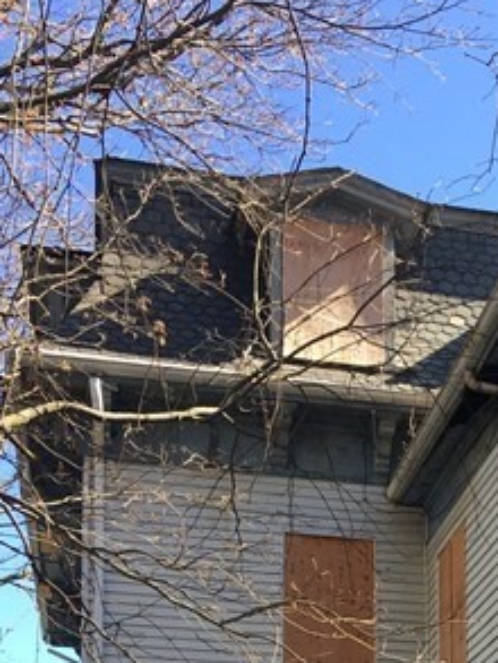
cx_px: 521
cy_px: 839
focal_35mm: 76
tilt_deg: +5.3
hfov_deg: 18.8
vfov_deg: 23.1
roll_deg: +0.6
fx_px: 1457
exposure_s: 1/334
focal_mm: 4.15
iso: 25
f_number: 2.2
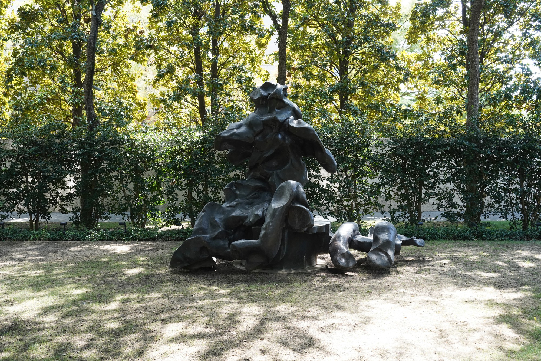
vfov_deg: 37.9
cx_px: 270
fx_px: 526
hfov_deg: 54.4
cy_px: 180
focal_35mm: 35
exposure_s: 1/100
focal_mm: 35
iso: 1250
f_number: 13
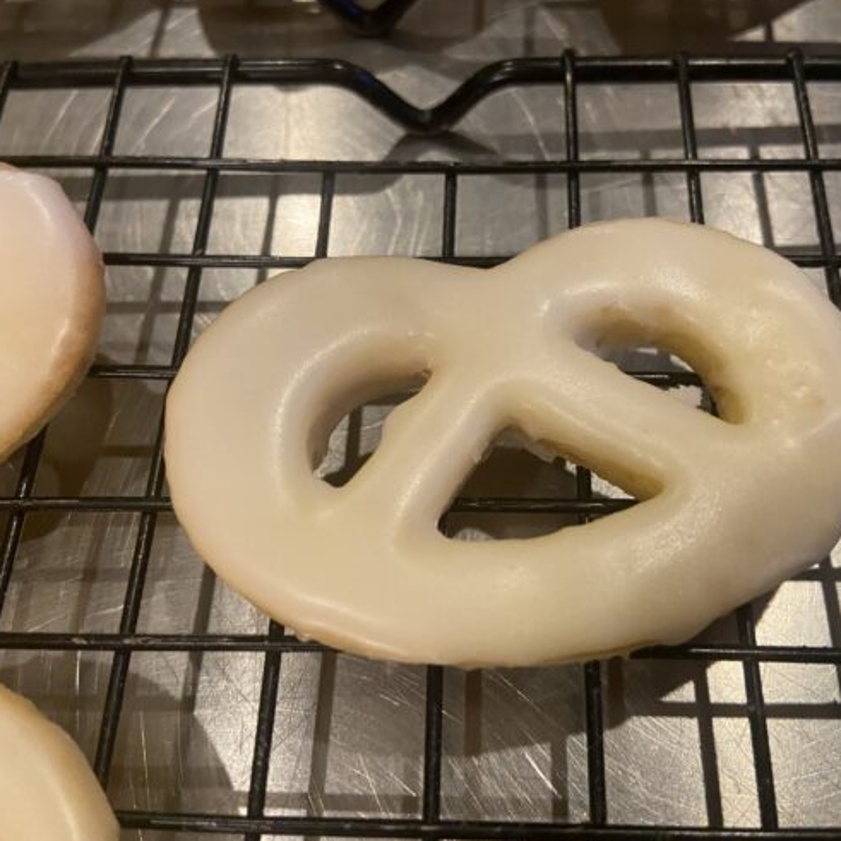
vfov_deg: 54.0
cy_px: 416
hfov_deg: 53.9
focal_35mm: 30
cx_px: 472
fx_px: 825
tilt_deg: -64.1
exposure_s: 1/50
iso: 500
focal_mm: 4.25
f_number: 1.8
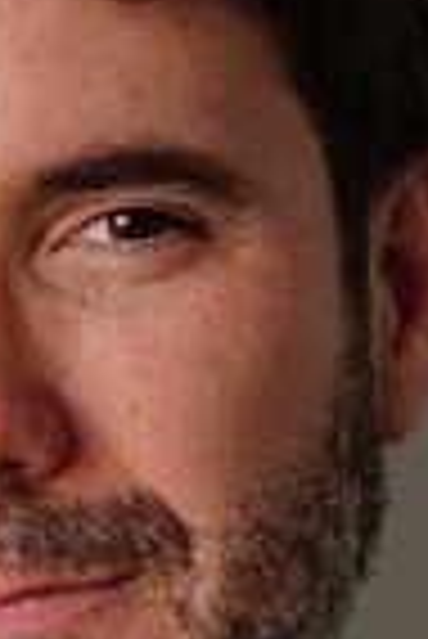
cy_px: 871
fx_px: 6333
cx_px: 86
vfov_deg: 5.7
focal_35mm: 356
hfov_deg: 3.9
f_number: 1.8
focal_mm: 50
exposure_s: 1/125
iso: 80
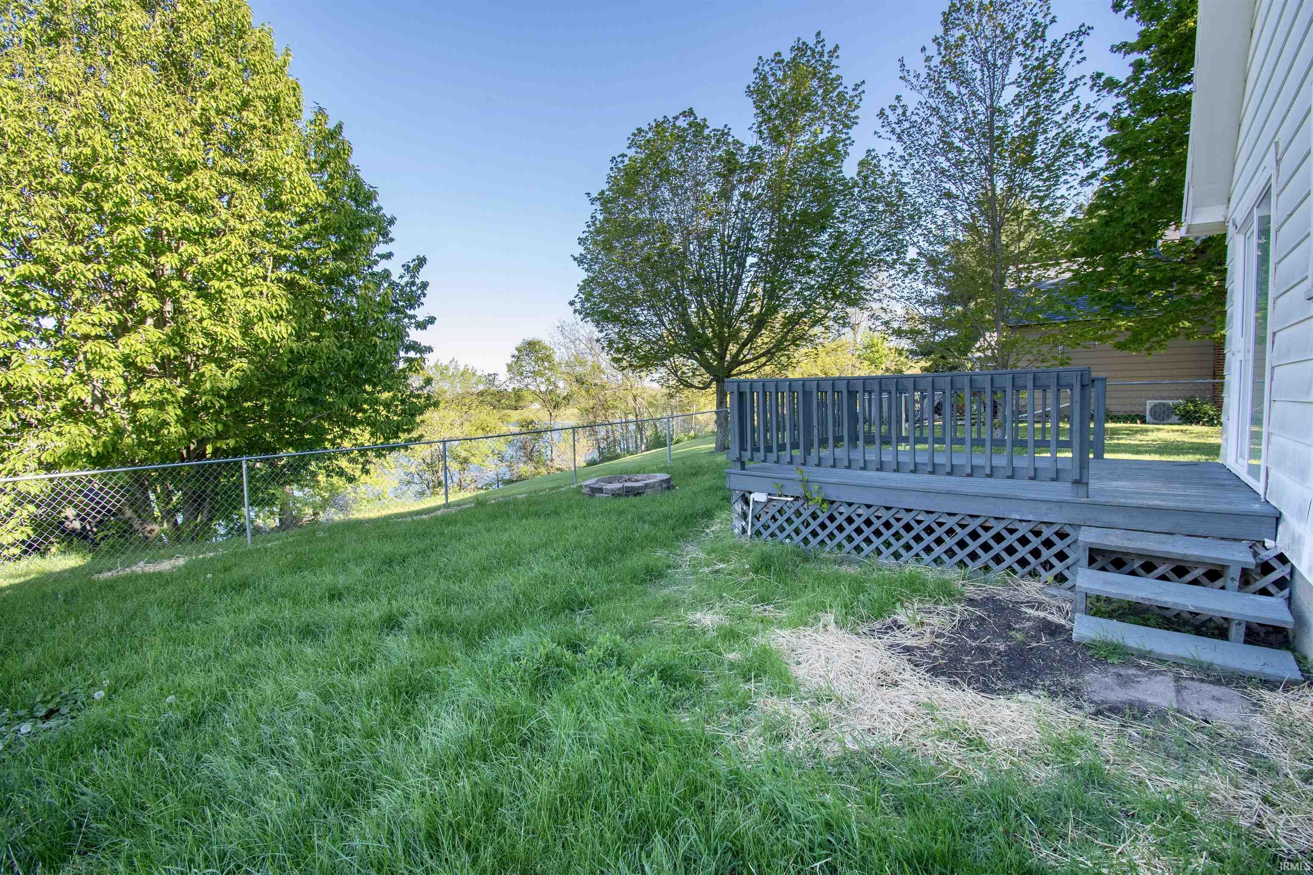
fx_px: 547
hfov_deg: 100.4
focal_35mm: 15
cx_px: 656
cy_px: 438
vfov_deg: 77.3
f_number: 8
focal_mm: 10
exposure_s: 1/250
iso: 500
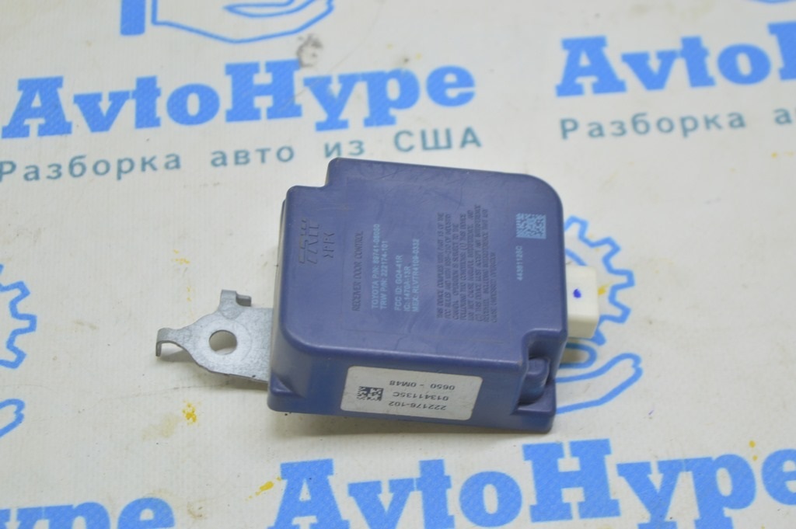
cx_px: 398
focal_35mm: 82
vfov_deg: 16.5
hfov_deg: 24.6
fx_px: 1823
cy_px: 264
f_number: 5.6
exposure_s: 1/20
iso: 400
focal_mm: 55
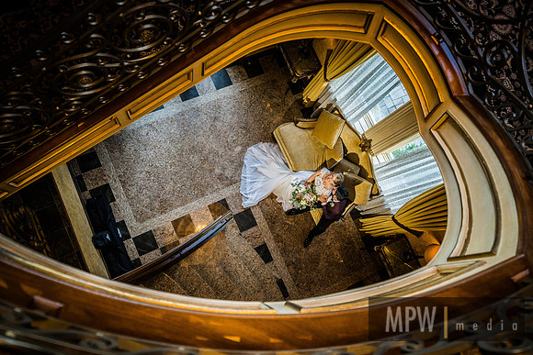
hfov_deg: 71.5
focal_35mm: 25
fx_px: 370
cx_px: 266
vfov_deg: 51.3
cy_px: 178
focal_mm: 25
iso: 1000
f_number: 2.8
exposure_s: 1/125
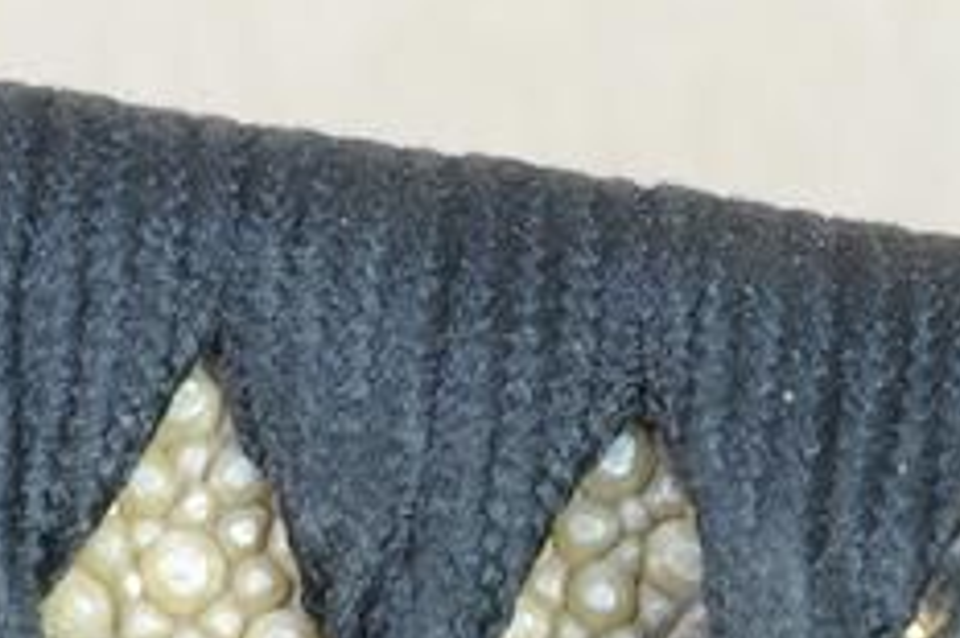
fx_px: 12471
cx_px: 717
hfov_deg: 4.4
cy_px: 619
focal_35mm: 468
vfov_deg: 2.9
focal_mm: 52
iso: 400
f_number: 11
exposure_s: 1/2
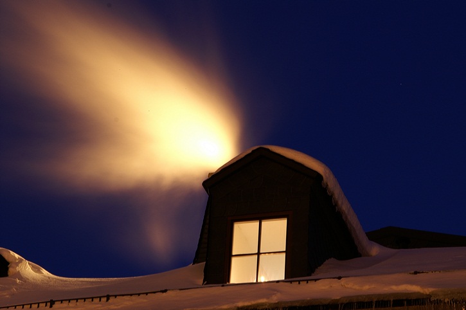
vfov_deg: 8.7
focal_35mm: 158
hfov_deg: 13.1
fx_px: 2037
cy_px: 155
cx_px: 233
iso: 100
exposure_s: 30
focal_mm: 105
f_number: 16
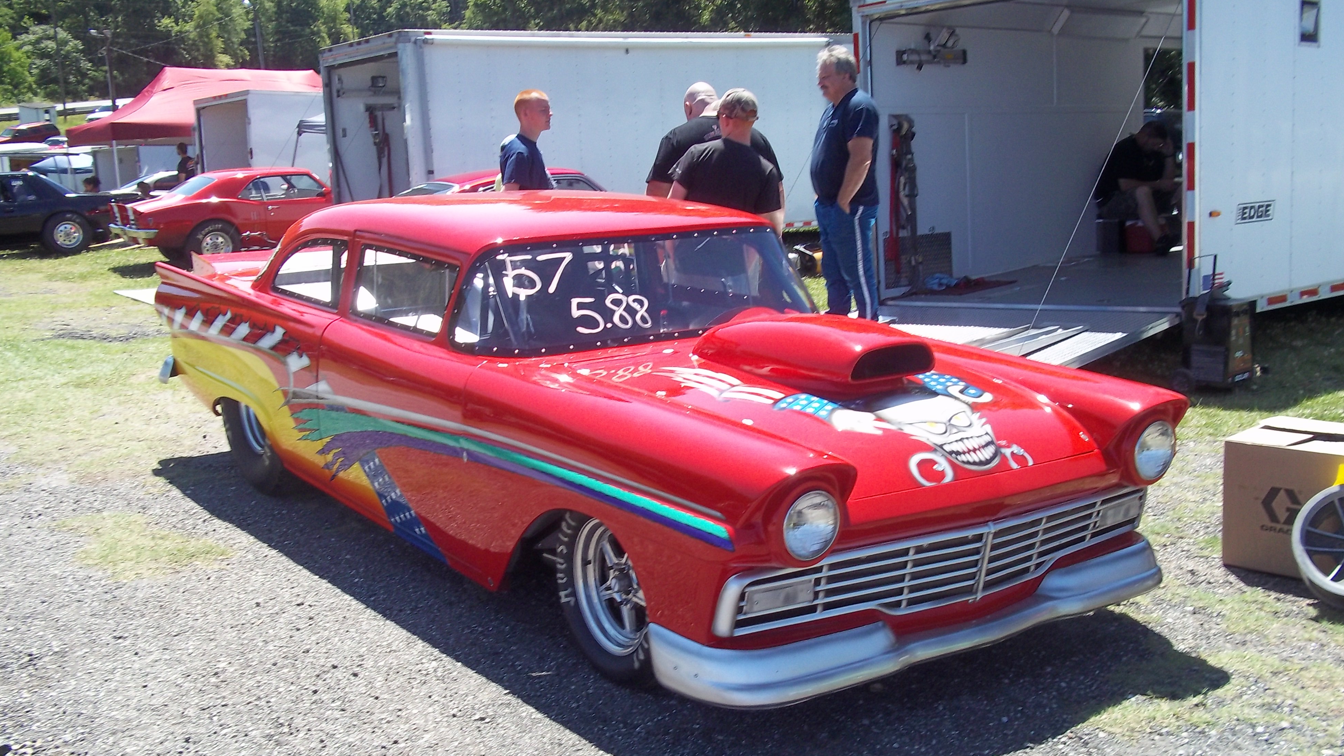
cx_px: 661
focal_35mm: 40
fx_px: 1425
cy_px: 434
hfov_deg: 50.5
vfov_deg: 29.7
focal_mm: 6.5
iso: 80
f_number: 8
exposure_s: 1/80
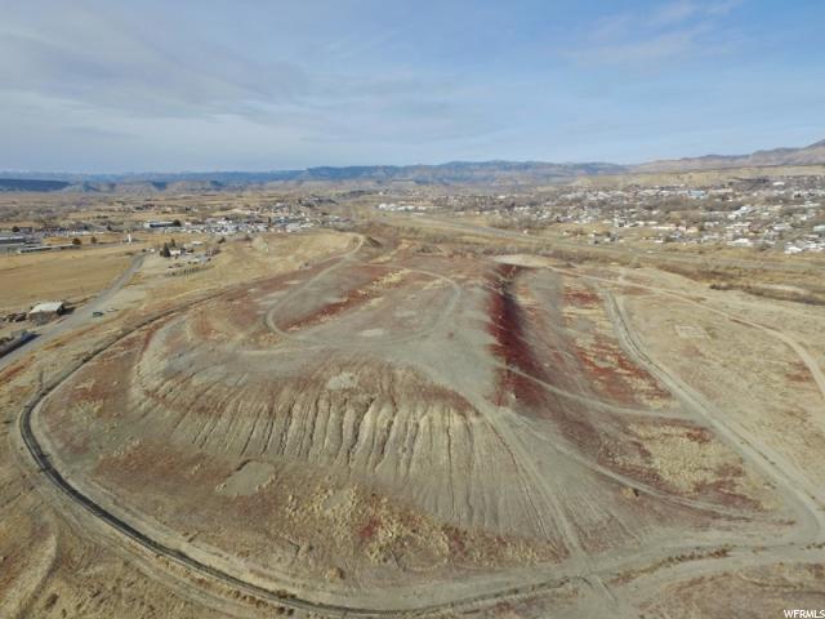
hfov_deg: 81.7
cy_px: 310
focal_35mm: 20
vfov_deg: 66.0
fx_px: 477
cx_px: 412
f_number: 2.8
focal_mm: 3.61
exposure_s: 1/100
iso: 150
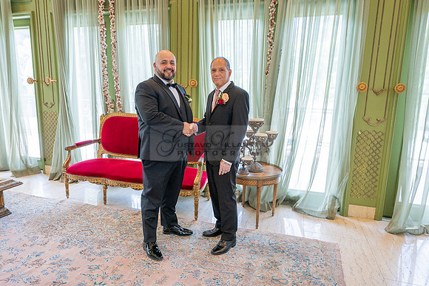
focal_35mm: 24
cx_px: 214
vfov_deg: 53.2
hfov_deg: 73.7
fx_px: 286
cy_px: 143
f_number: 3.5
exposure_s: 1/160
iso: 500
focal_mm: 24
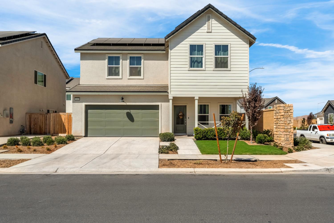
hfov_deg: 63.7
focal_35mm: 29
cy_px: 112
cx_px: 167
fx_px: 269
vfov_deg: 45.0
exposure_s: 1/4000
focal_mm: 29
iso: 640
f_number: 7.1
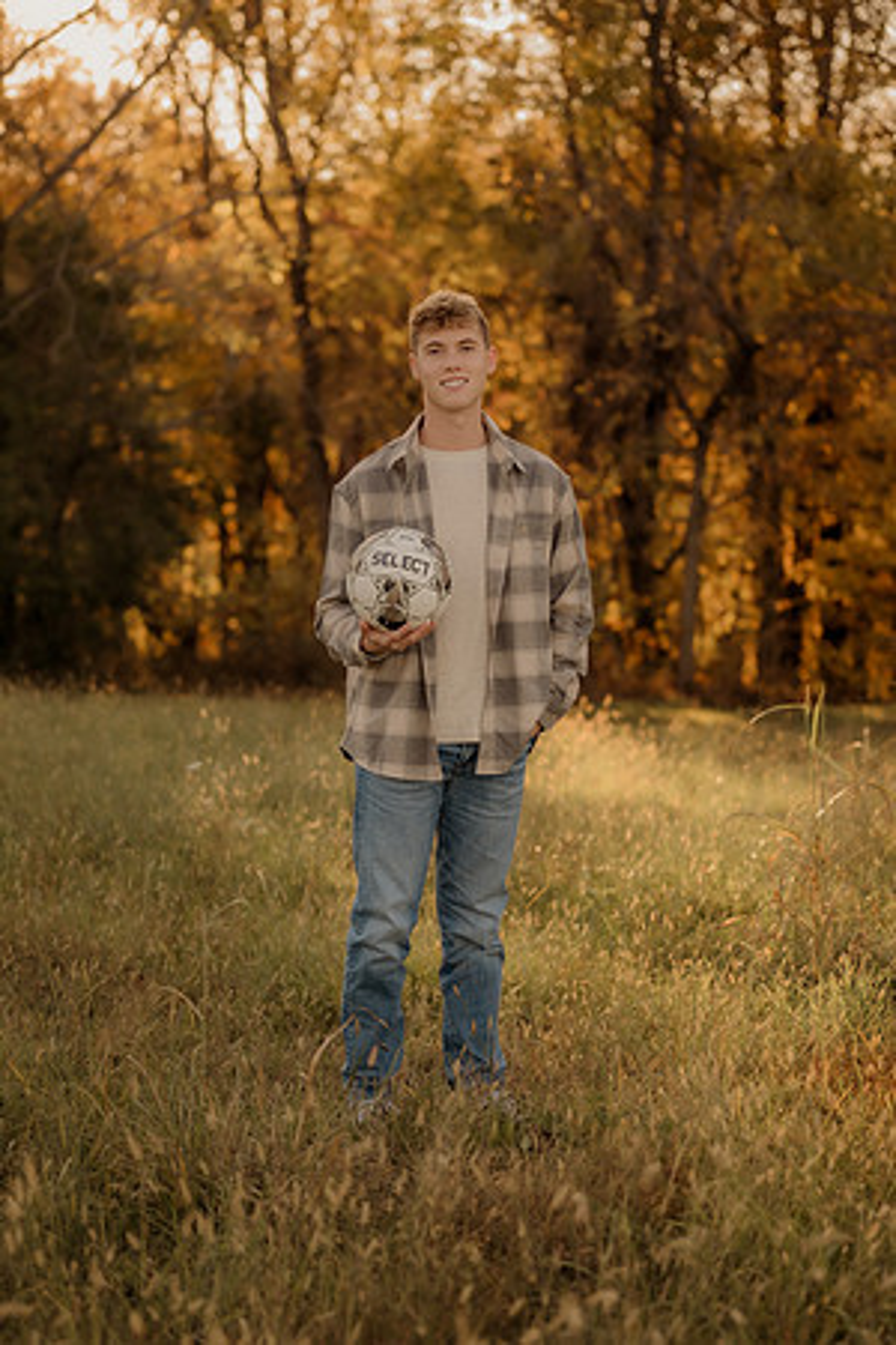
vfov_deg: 27.0
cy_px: 672
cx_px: 448
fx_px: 2800
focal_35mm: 75
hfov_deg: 18.2
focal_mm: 50
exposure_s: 1/1250
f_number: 1.8
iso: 250
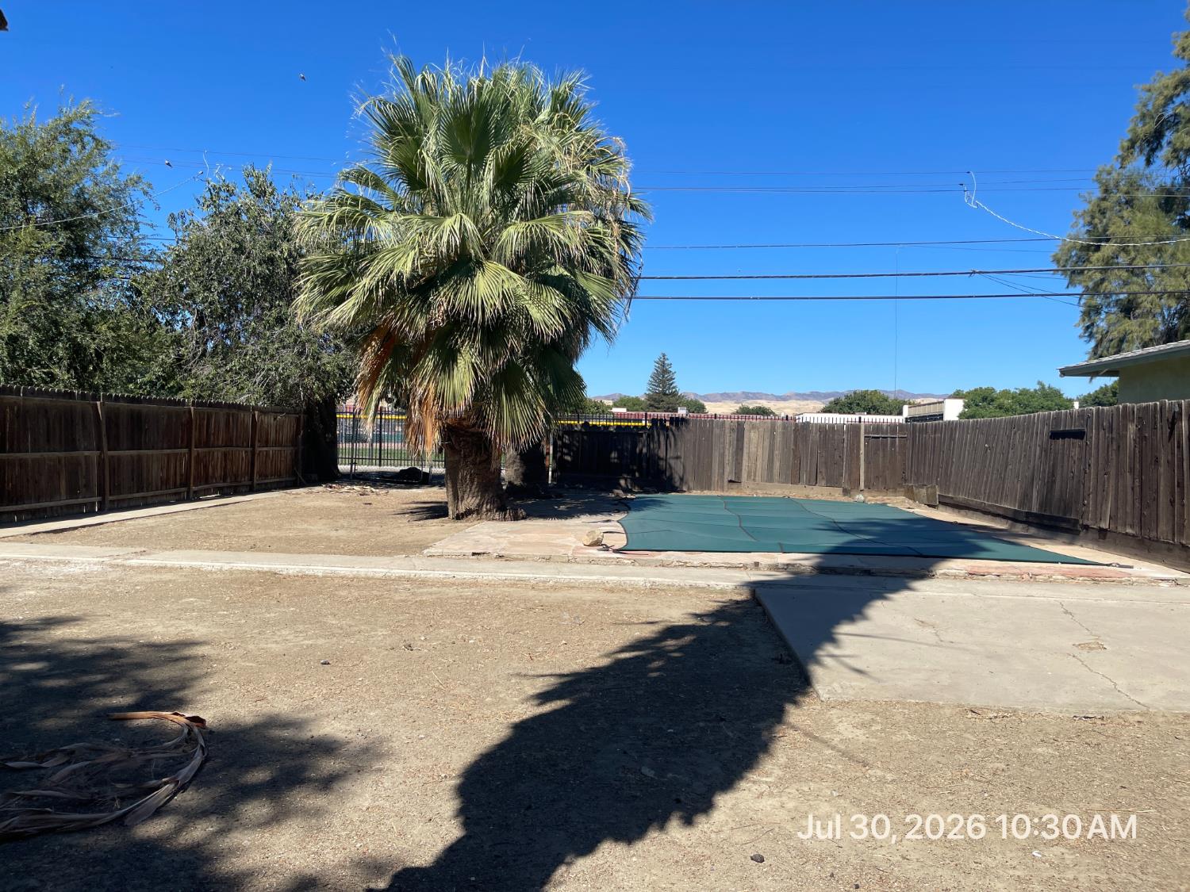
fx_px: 859
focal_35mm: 25
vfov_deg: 54.9
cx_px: 595
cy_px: 446
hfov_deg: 69.4
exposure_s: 1/4049
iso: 32
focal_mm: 5.1
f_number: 1.6
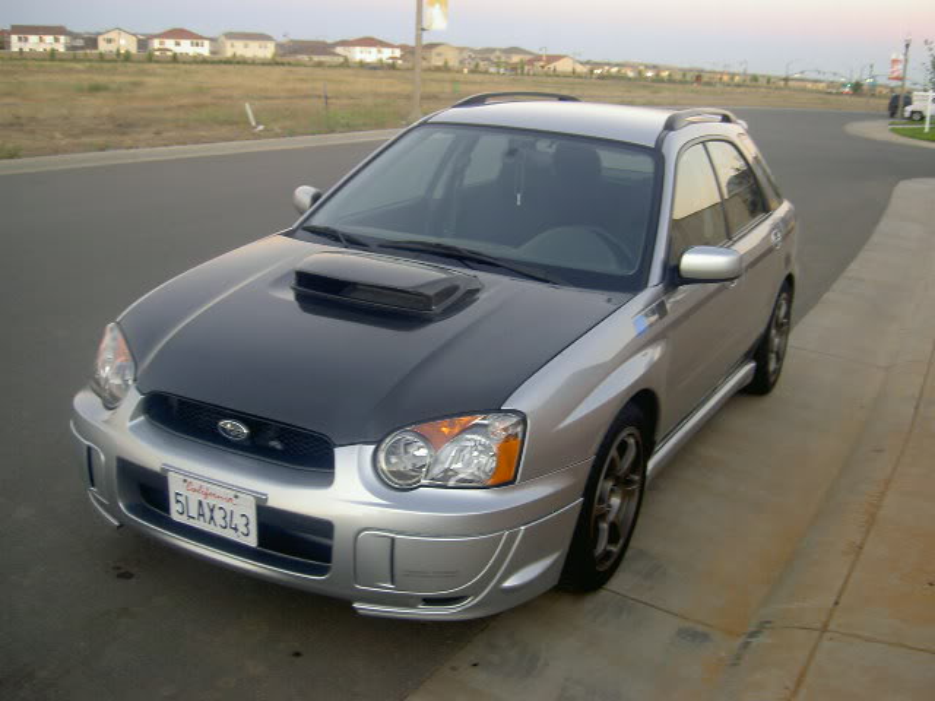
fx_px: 1053
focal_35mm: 39
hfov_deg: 47.9
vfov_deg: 36.8
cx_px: 468
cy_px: 350
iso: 100
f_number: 2.8
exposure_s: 1/8
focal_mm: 8
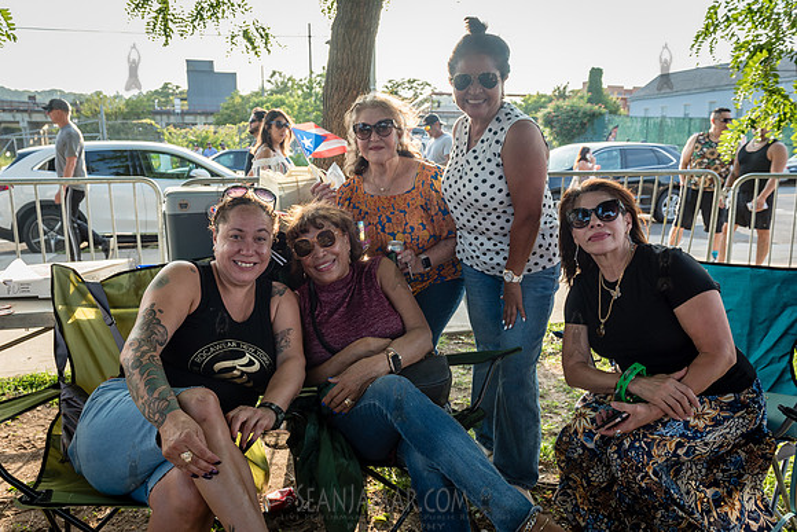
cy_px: 267
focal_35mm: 26
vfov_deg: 49.7
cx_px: 380
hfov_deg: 69.5
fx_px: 574
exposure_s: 1/200
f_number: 4.5
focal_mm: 24
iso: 250
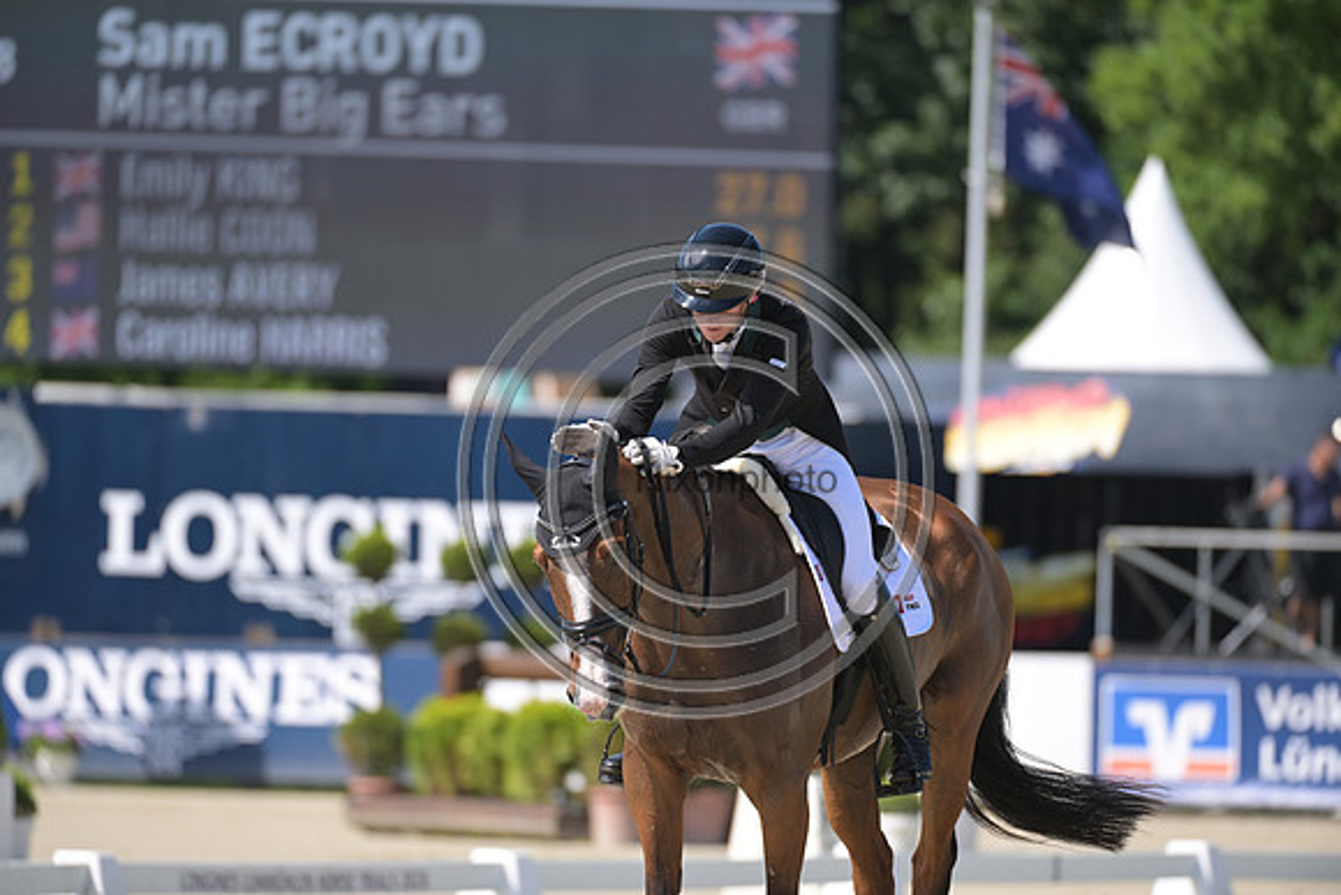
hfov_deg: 5.2
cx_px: 670
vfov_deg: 3.4
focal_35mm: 400
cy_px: 448
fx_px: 14903
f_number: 5
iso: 280
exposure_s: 1/1250
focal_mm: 400
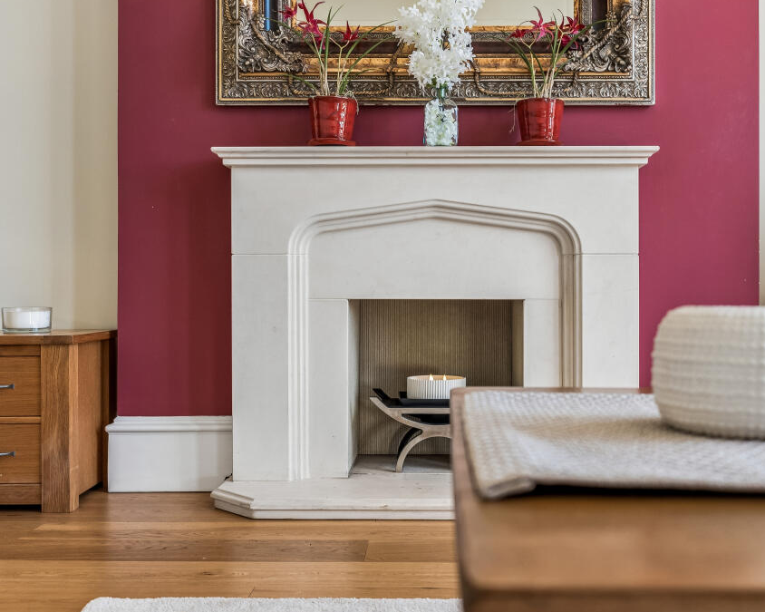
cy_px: 304
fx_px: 928
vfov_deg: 36.5
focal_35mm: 41
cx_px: 435
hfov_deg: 44.7
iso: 320
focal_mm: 24
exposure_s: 1/640
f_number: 2.8
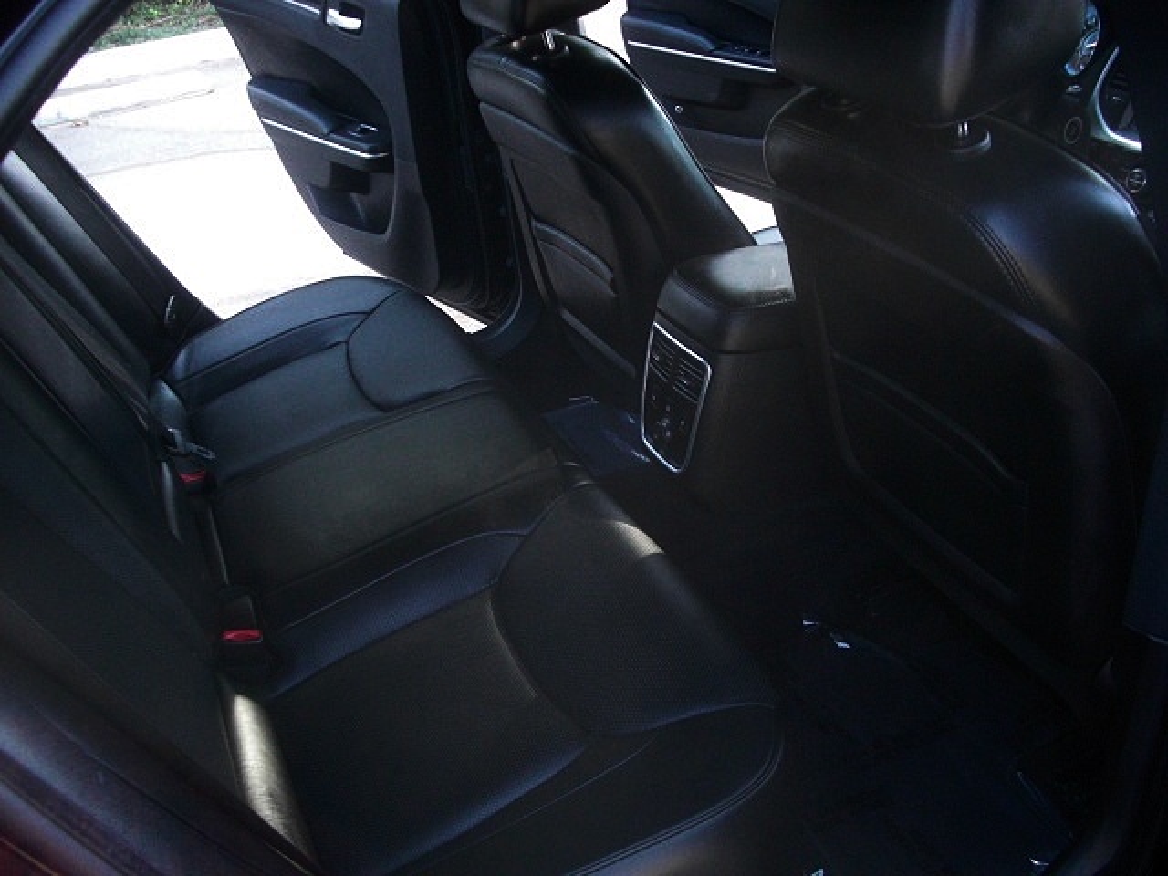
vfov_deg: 39.7
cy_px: 438
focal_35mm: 36
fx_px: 1215
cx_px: 584
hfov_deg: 51.4
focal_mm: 6.3
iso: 400
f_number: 2.8
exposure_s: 1/125
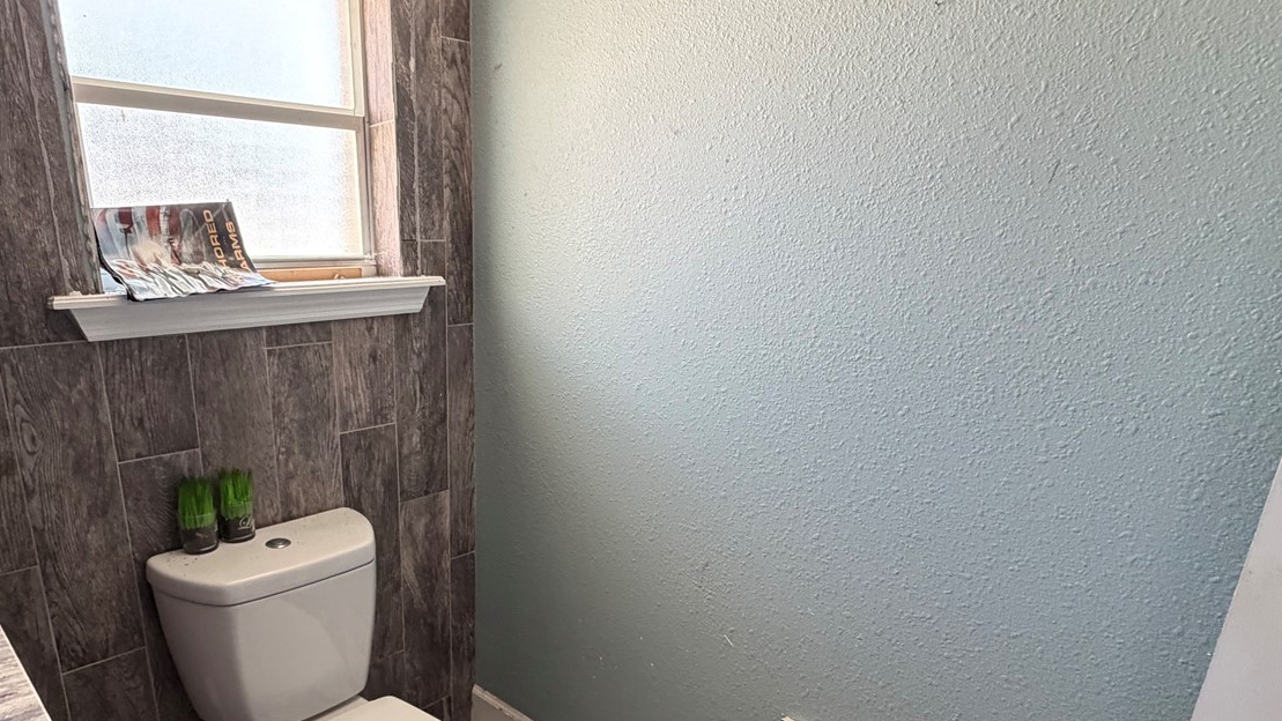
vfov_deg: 50.5
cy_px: 486
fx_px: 748
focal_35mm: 22
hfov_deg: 79.4
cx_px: 466
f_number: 2.2
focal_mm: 2.22
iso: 320
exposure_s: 1/67
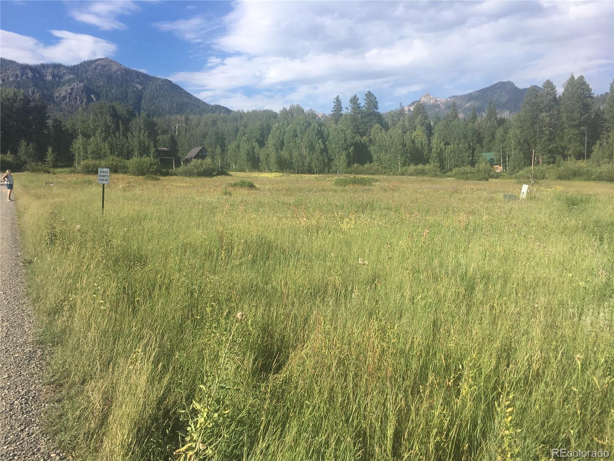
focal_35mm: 29
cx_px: 307
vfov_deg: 48.2
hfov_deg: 61.7
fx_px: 514
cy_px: 230
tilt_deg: -3.2
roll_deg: +1.0
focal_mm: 4.15
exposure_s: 1/1603
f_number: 2.2
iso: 25
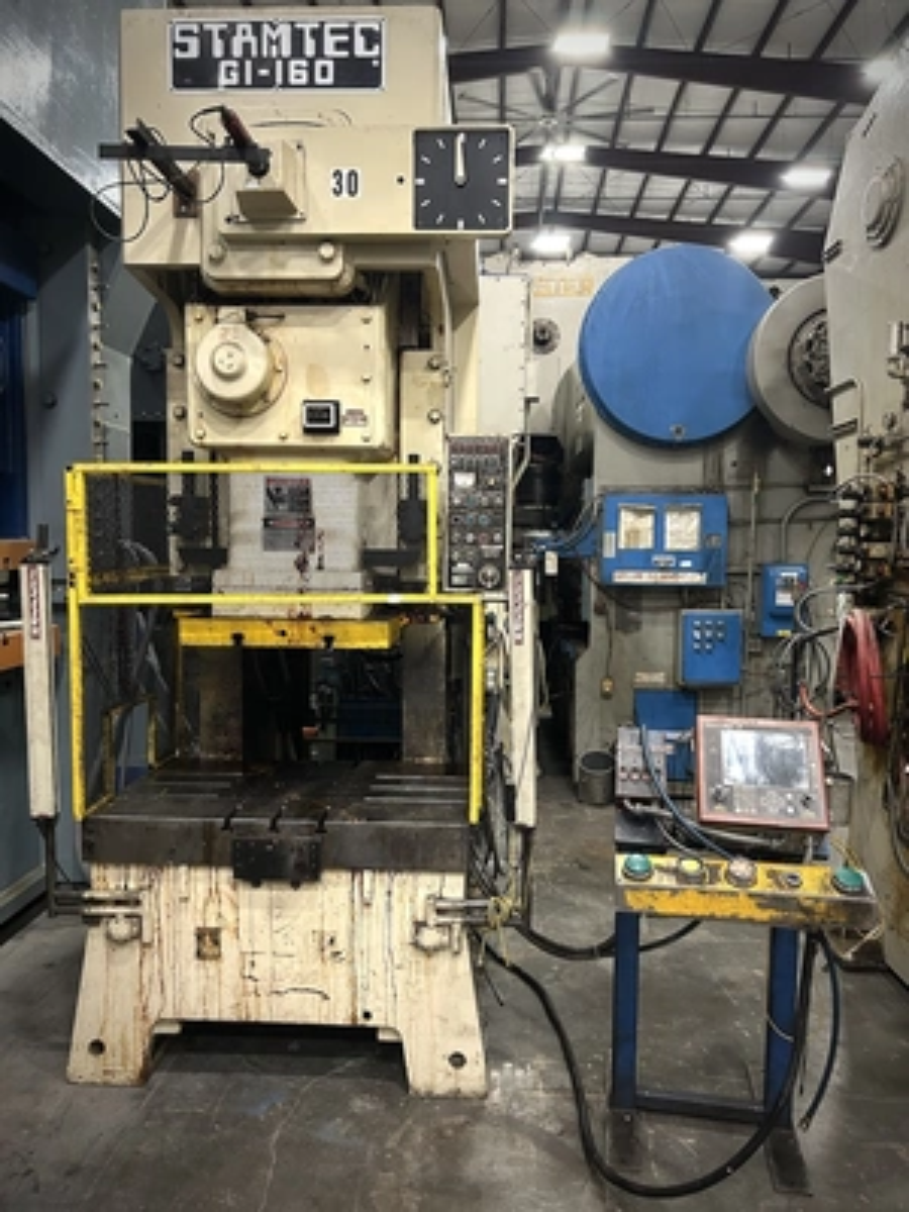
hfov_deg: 53.1
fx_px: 910
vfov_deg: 67.3
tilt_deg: -4.5
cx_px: 454
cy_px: 606
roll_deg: -0.3
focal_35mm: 26
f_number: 1.5
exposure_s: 1/40
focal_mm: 5.7
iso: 400
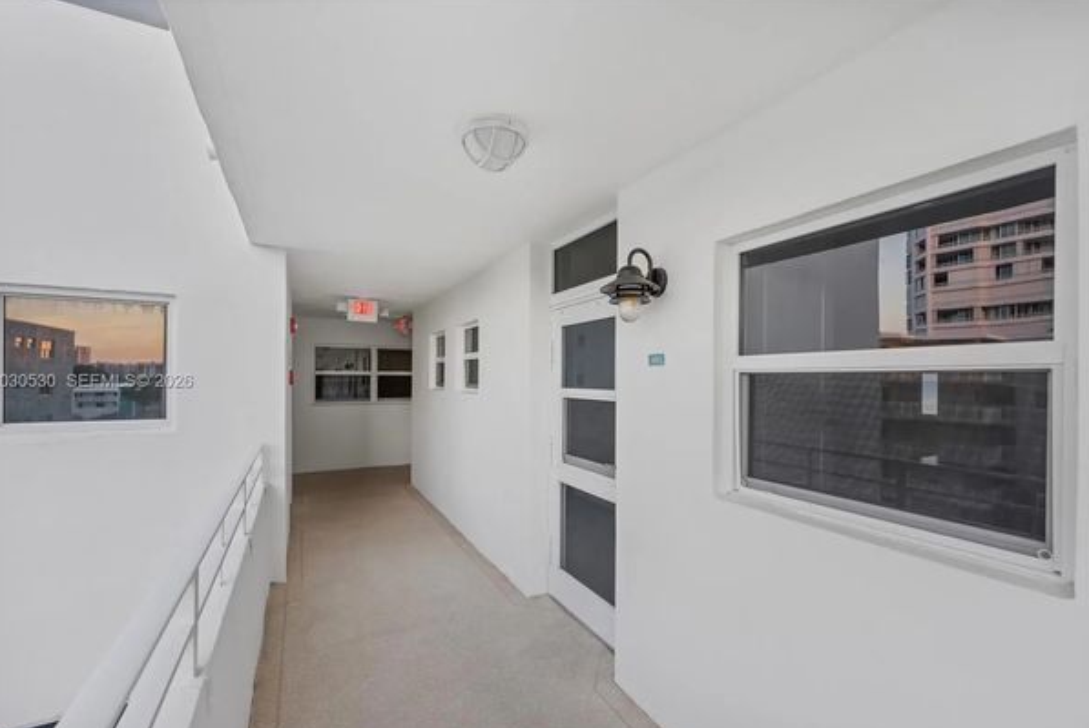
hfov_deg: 100.3
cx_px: 549
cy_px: 382
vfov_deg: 77.4
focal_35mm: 15
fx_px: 454
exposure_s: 1/25
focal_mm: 14
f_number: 5
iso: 500
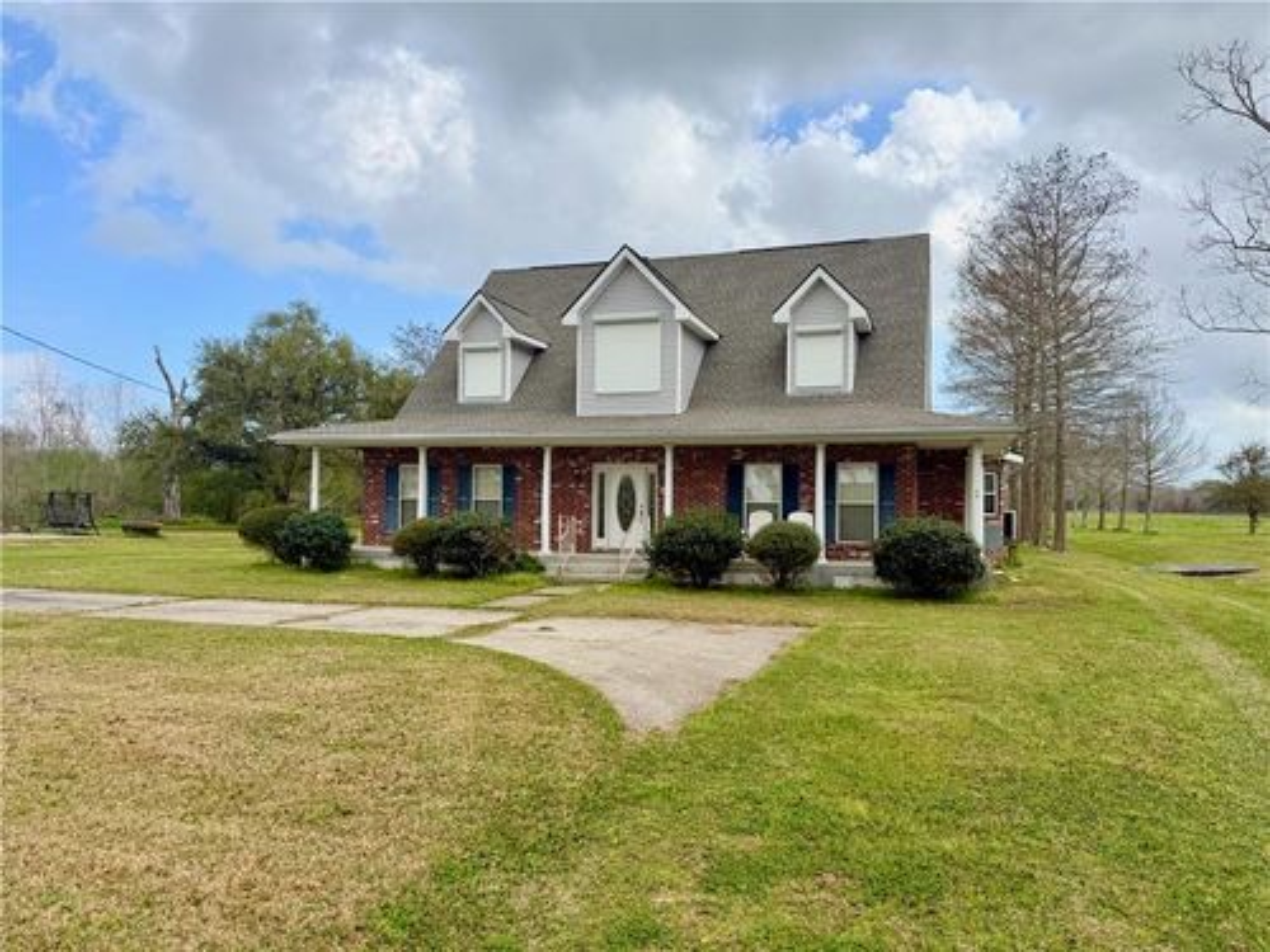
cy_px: 476
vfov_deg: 56.8
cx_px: 635
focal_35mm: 24
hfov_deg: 71.6
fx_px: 881
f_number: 1.78
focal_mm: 6.76
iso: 80
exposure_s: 1/3759
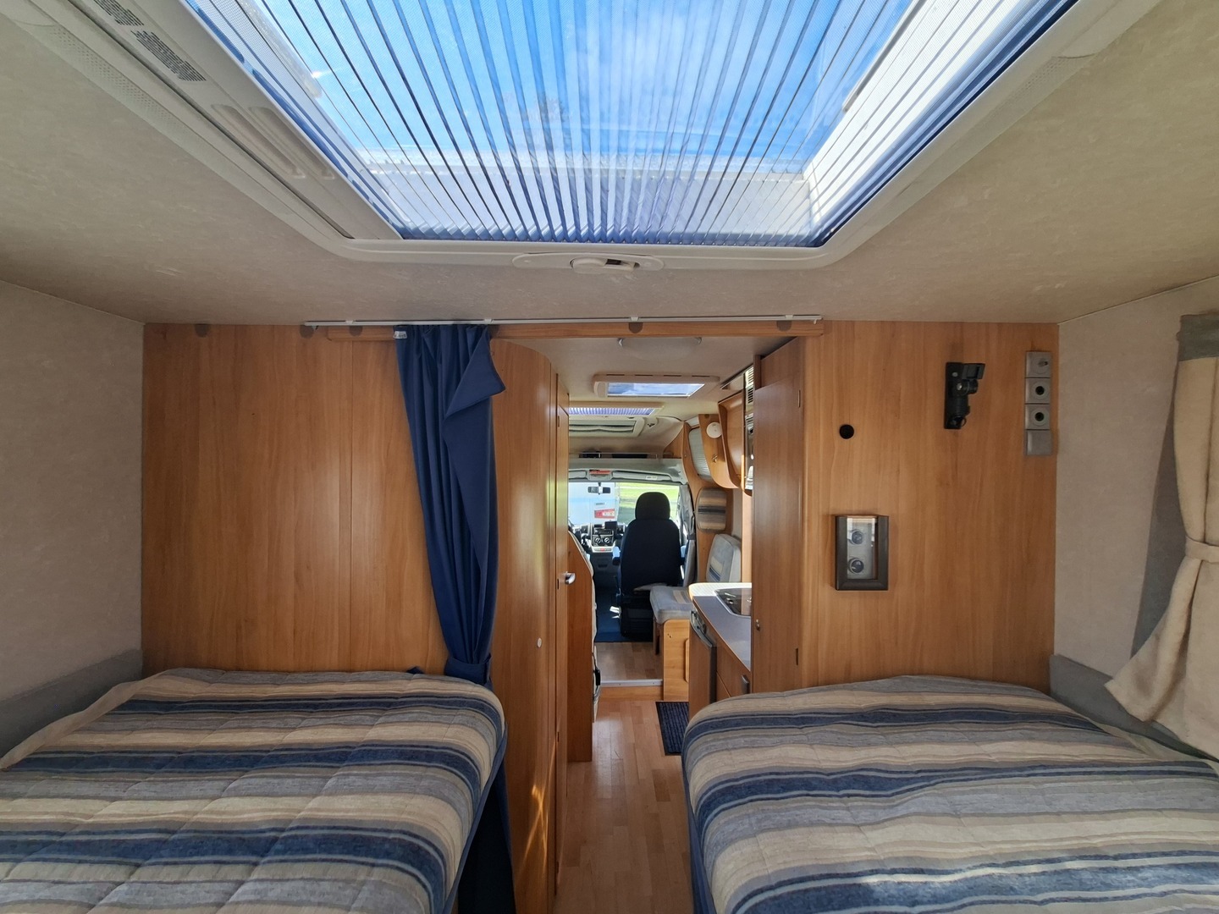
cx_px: 610
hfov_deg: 106.2
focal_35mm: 13
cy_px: 457
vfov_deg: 89.9
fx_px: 458
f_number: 2.2
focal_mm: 1.74
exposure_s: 1/107
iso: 40
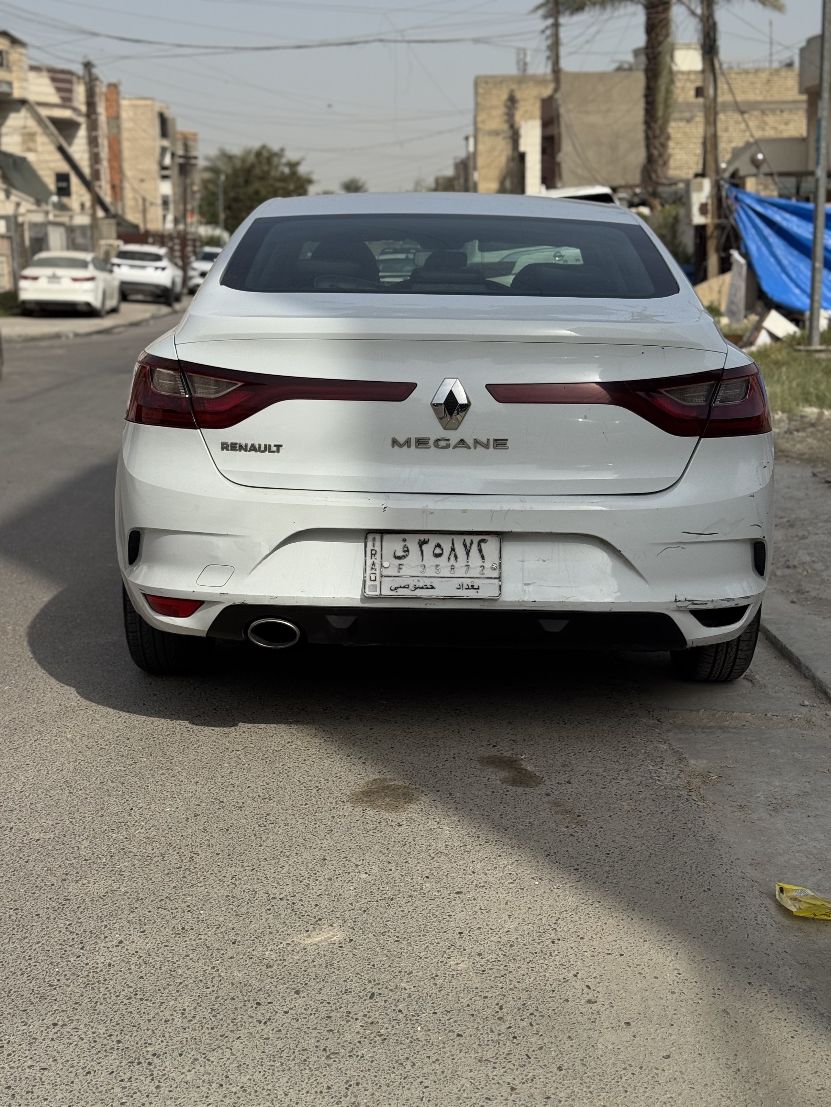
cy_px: 554
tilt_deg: -10.6
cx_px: 416
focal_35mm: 48
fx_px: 1536
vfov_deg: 39.7
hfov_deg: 30.3
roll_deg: +1.1
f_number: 1.78
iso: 64
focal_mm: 6.76
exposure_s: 1/5376
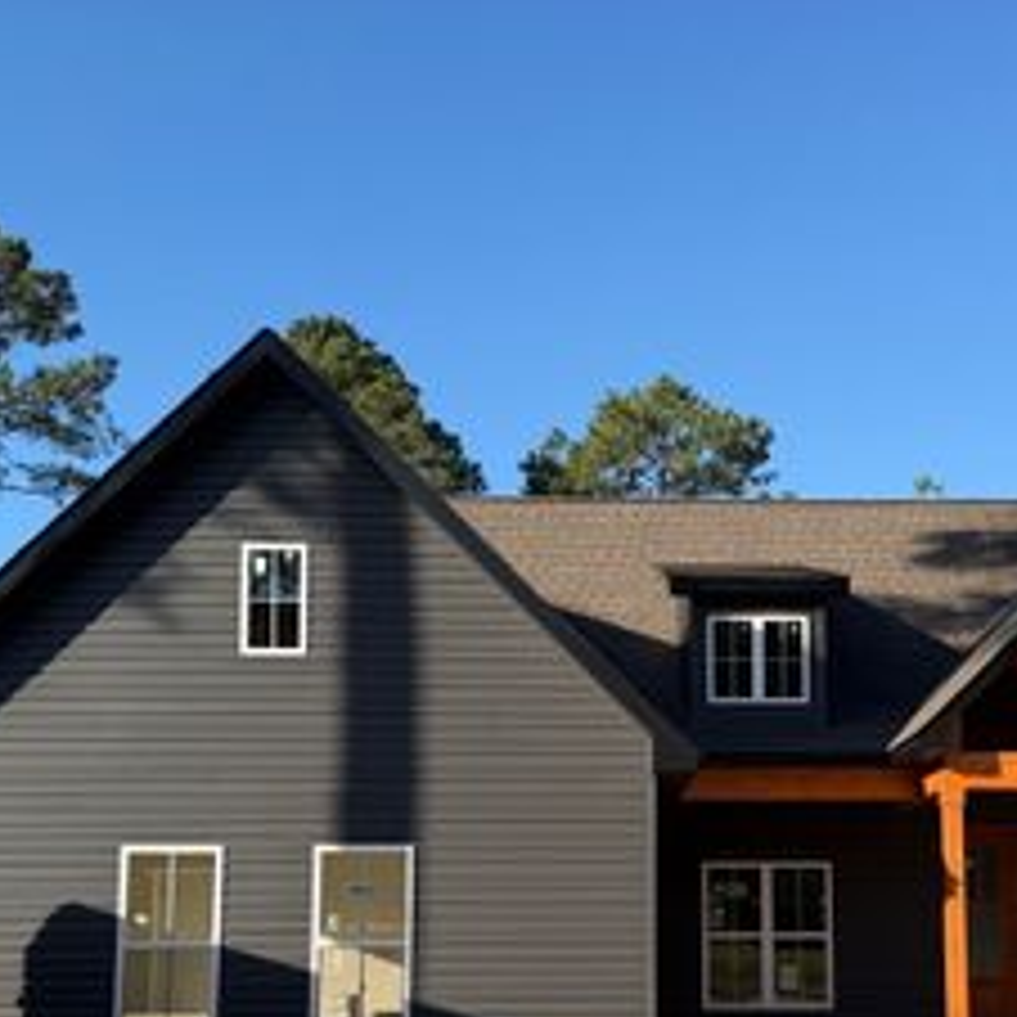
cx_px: 670
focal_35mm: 47
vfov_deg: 35.3
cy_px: 754
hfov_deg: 35.7
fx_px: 1562
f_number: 1.78
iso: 80
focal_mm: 6.76
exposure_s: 1/2801
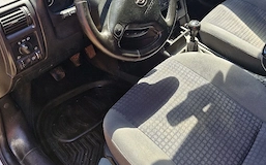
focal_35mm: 38
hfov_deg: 51.5
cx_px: 148
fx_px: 275
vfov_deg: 30.9
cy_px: -2
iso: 50
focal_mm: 5.54
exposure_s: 1/182
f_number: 1.8
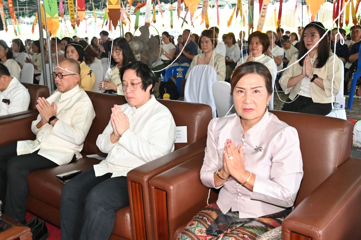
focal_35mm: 36
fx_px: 361
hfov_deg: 53.2
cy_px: 120
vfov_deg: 36.8
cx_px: 180
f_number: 4
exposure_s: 1/640
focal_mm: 24
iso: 4000
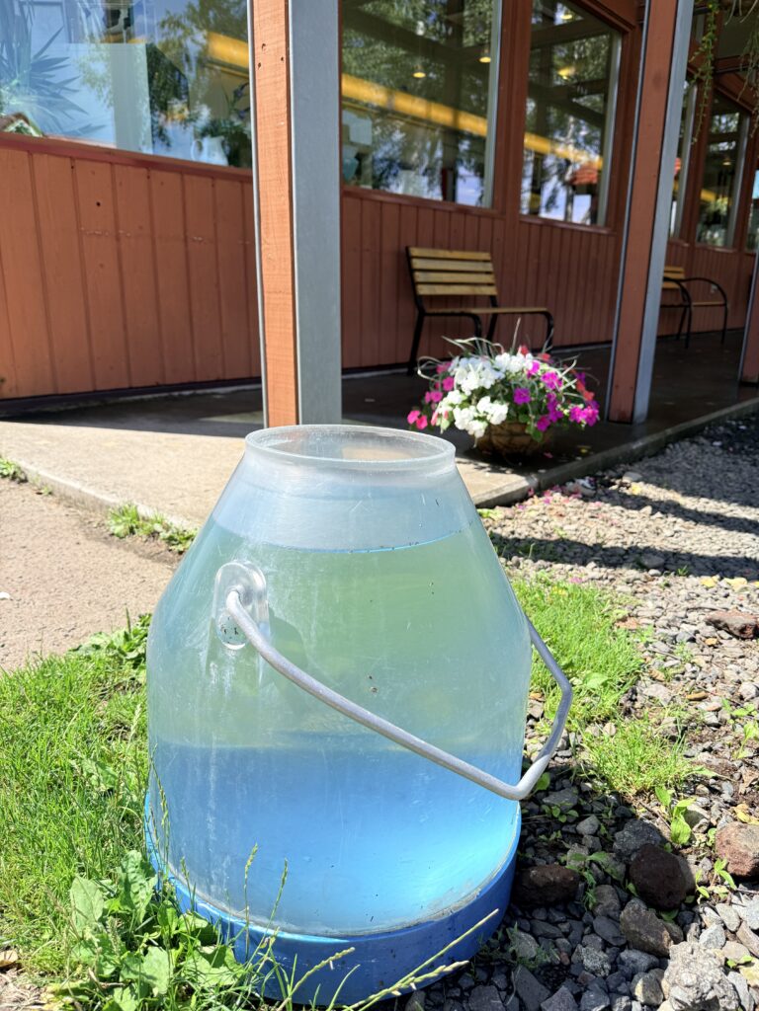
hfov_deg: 56.8
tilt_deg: -16.3
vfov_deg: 71.6
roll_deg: -1.6
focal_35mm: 24
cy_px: 506
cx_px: 380
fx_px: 702
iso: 80
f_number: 1.78
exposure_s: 1/2110
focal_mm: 6.76
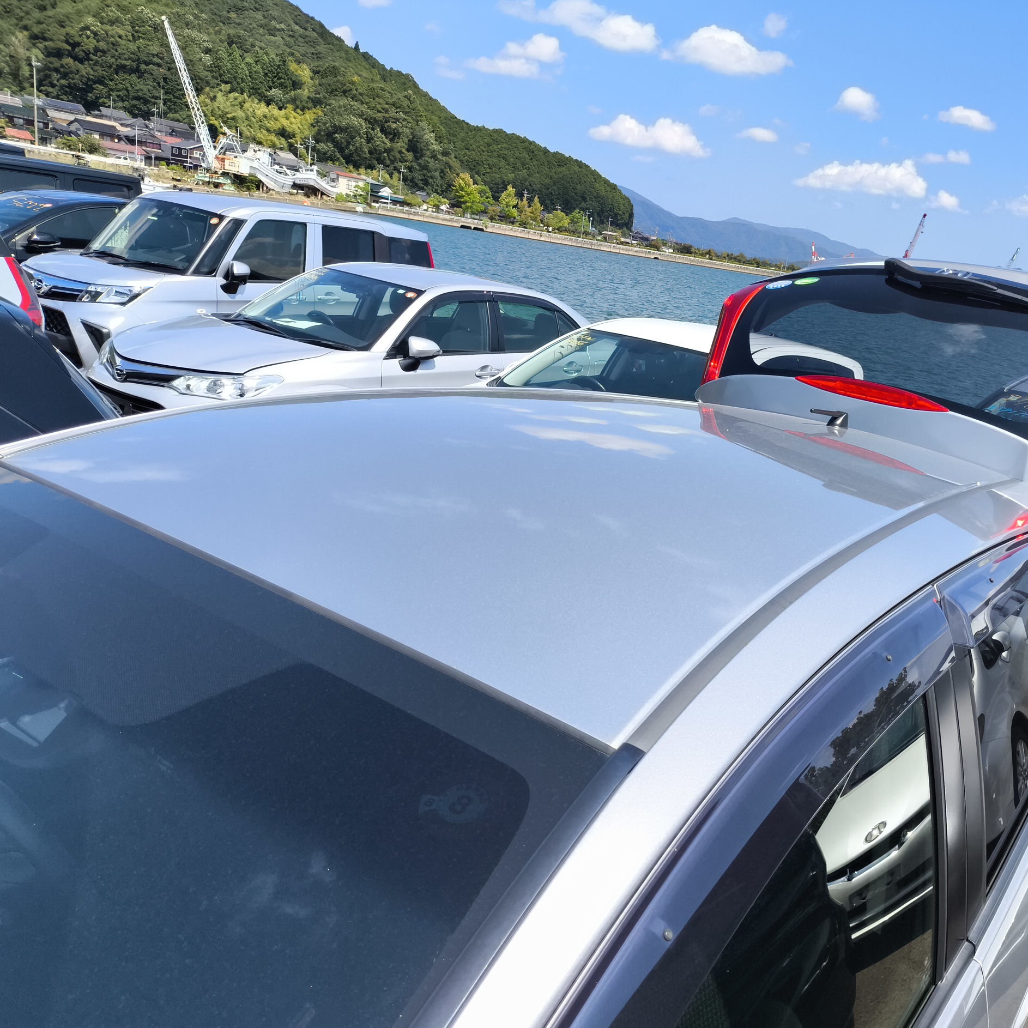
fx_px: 1008
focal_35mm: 30
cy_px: 521
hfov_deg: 53.0
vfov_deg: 54.0
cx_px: 687
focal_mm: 4.71
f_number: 1.7
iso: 50
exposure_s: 1/998
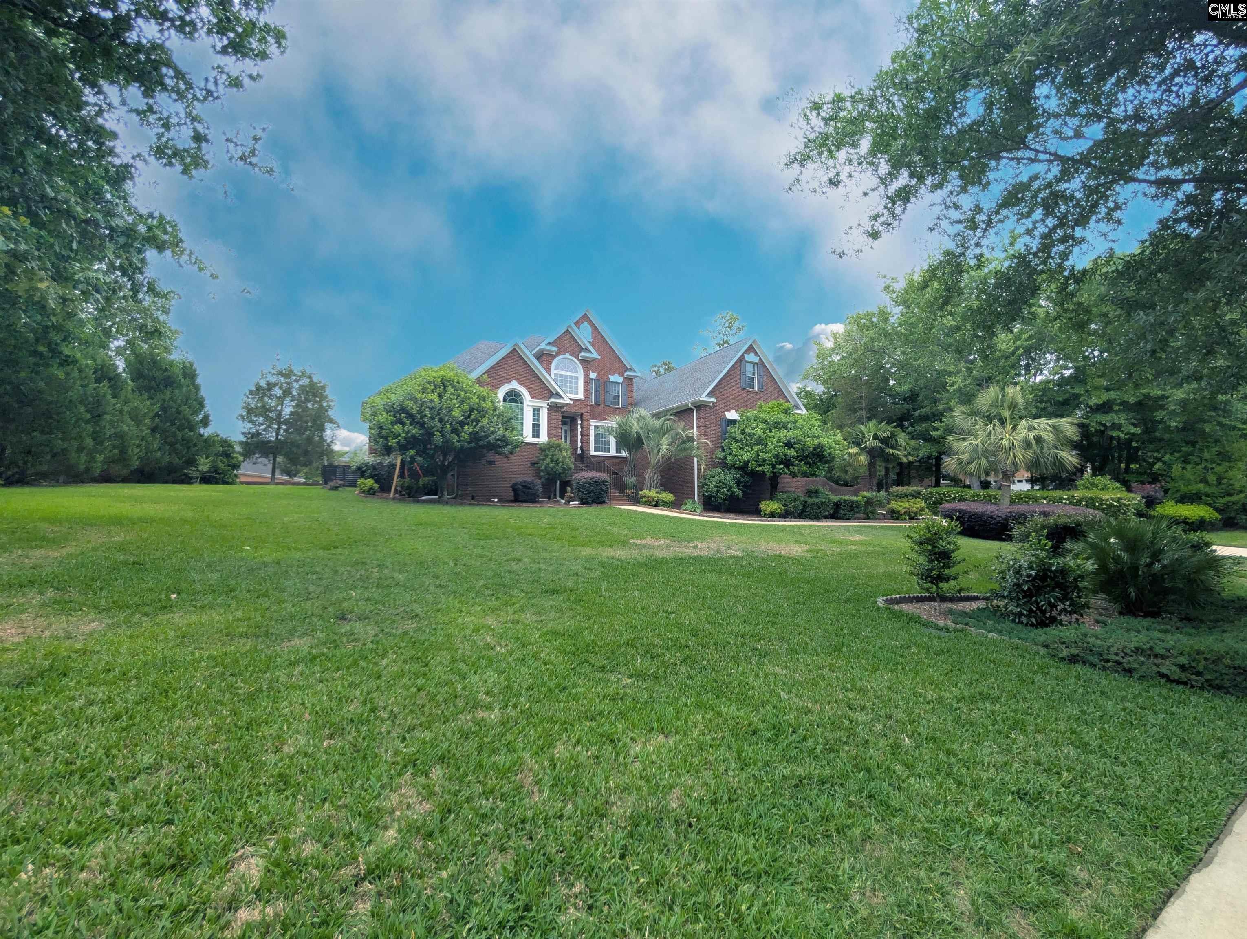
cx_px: 624
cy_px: 470
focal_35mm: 12
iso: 560
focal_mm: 2.02
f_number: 1.7
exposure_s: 1/8130
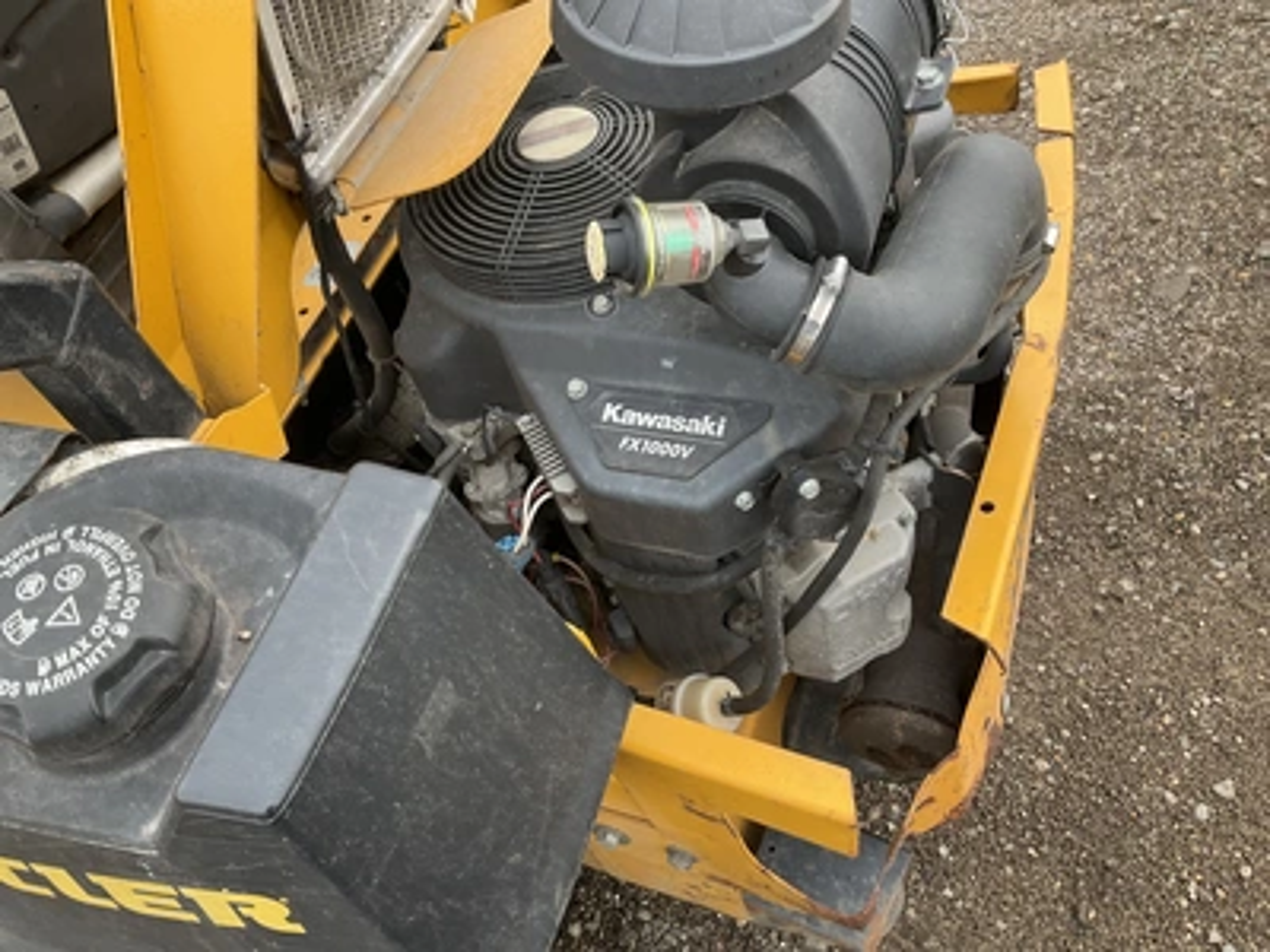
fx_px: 1064
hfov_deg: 61.7
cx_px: 635
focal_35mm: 29
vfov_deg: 48.2
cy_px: 476
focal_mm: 3
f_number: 1.8
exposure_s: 1/122
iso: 25
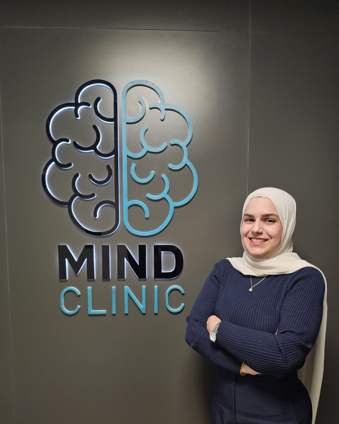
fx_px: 351
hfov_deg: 51.5
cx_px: 180
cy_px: 257
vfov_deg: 61.6
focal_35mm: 28
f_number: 1.7
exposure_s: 1/100
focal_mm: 6.3
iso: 200
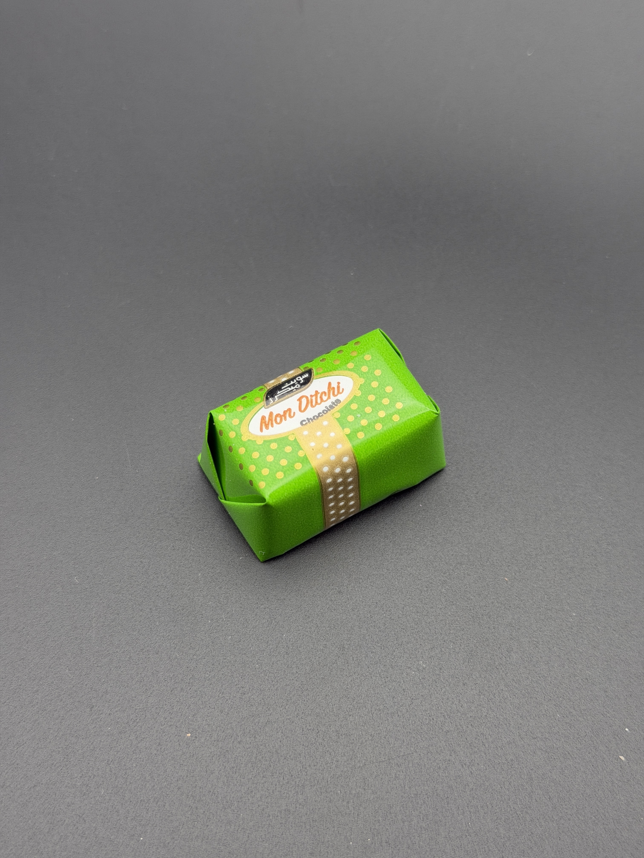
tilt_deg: -61.3
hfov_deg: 30.3
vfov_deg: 39.7
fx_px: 1191
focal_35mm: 48
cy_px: 429
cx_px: 322
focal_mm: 6.76
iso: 100
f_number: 1.78
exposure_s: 1/100
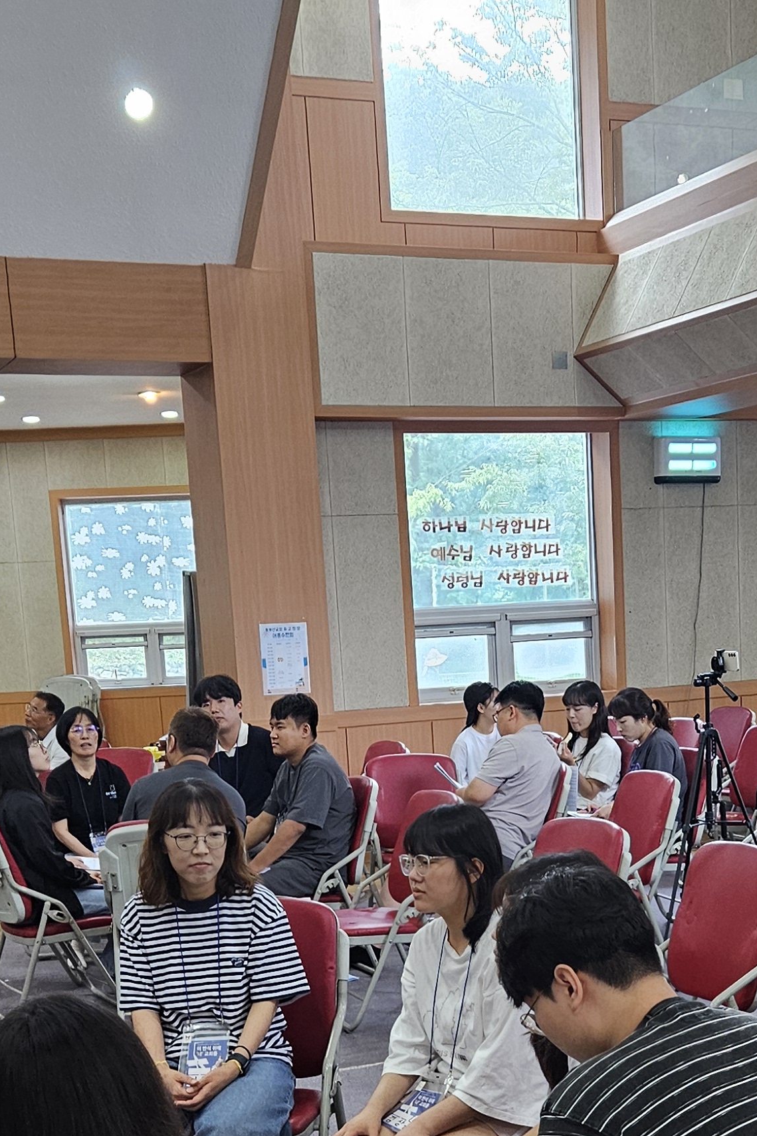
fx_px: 1767
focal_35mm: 56
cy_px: 911
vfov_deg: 34.5
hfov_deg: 24.1
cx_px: 477
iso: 320
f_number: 1.8
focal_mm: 5.4
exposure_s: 1/120
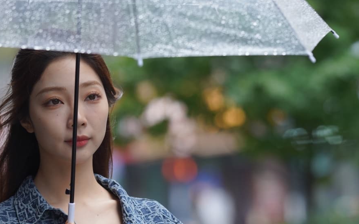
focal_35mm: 282
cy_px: 278
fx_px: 2759
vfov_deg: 4.6
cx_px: 124
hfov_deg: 7.4
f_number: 2.8
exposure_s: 1/800
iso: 400
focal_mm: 135
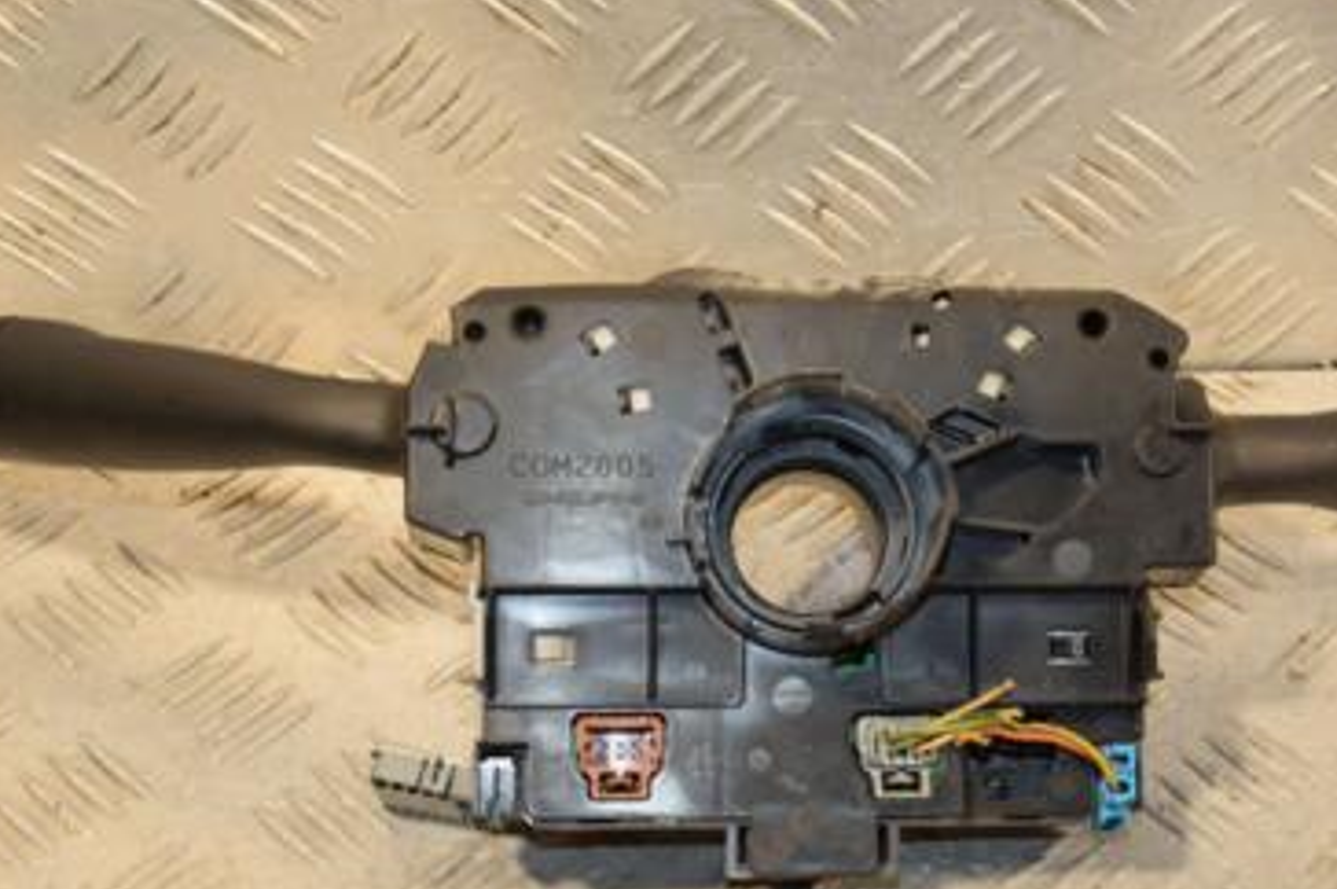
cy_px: 478
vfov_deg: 13.8
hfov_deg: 20.6
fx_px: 3673
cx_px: 885
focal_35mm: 99
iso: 800
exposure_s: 1/200
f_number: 5
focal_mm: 40
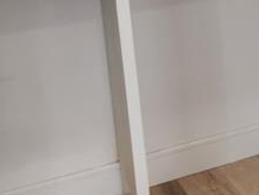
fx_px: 809
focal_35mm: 108
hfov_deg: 14.2
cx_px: 568
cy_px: -76
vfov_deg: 13.1
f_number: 1.8
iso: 125
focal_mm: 5.4
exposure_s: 1/180
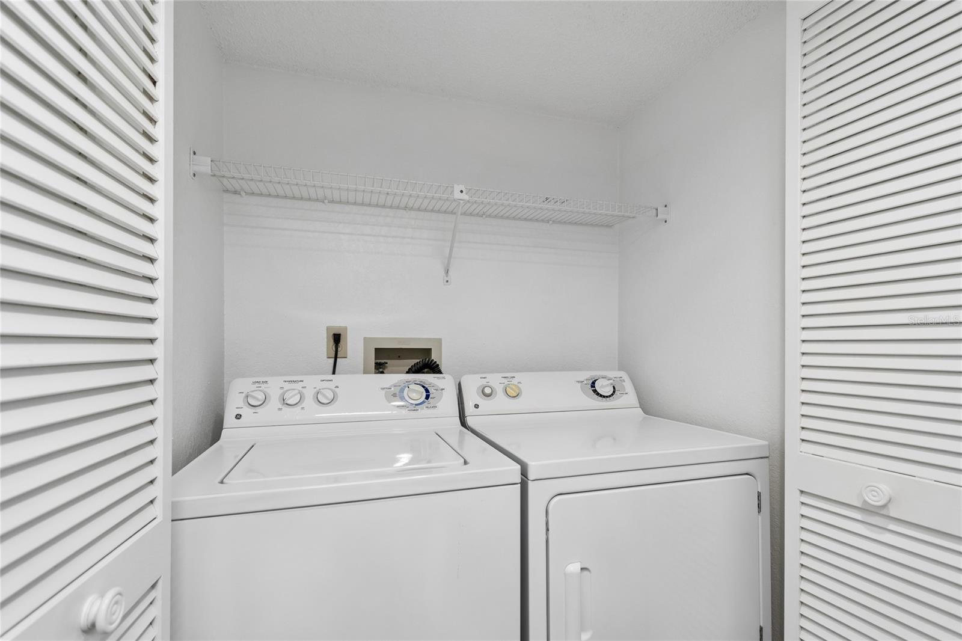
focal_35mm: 15
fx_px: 401
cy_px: 320
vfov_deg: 77.3
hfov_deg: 100.4
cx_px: 481
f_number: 4.5
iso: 100
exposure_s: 1/13
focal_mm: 10
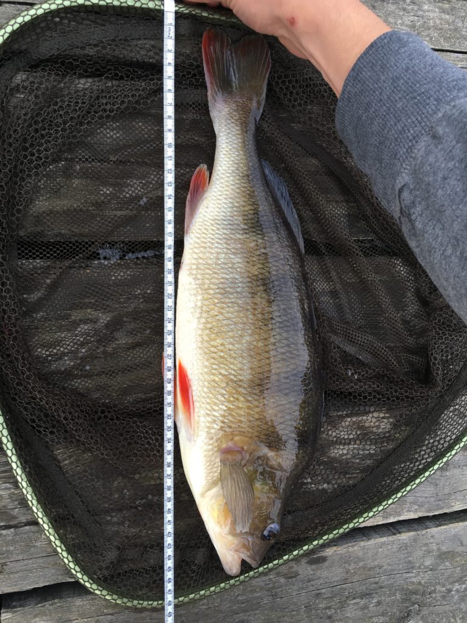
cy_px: 312
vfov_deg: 61.7
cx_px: 234
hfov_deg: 48.2
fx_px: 522
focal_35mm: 29
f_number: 2.2
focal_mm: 4.15
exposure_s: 1/100
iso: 32
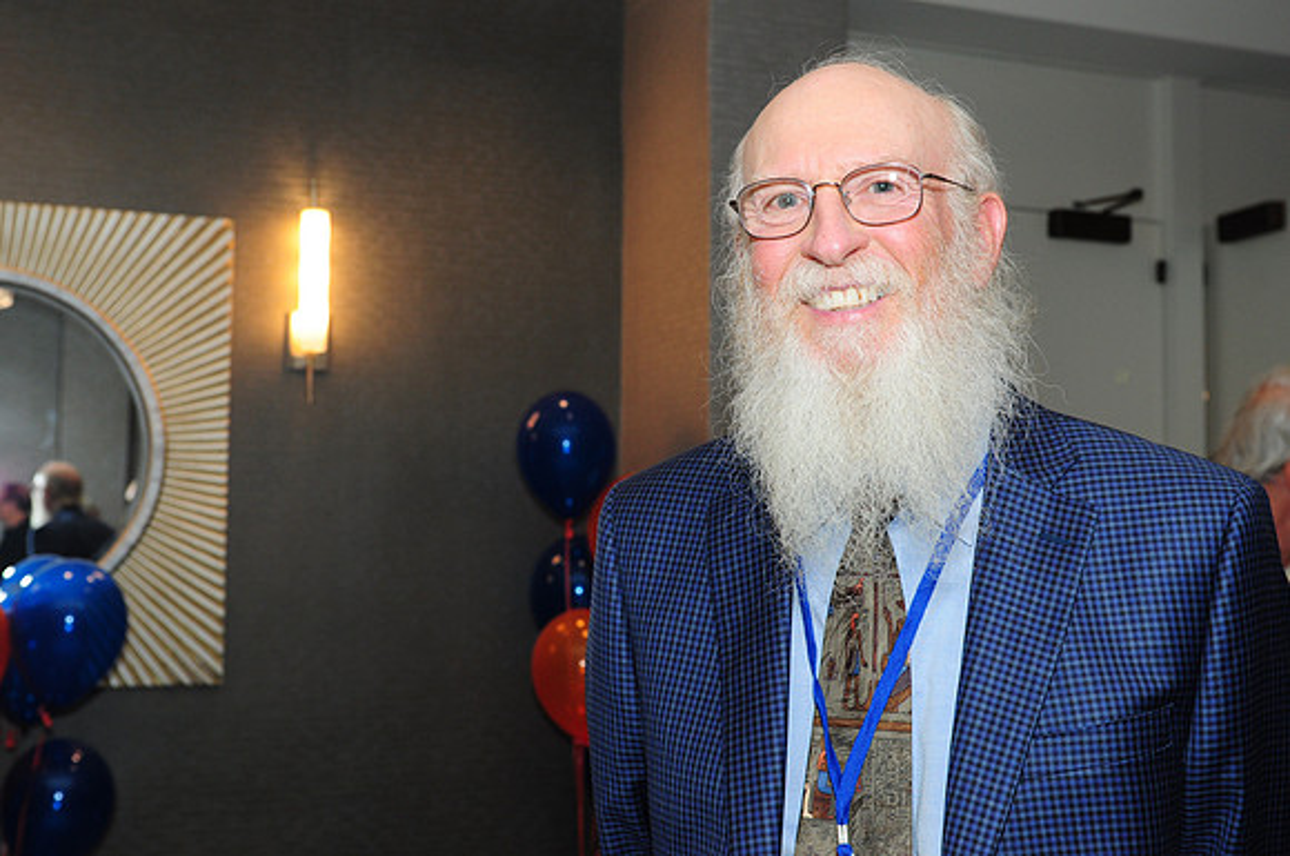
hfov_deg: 41.2
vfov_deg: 28.0
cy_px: 428
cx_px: 645
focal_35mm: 48
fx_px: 1718
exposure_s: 1/60
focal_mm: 32
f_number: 5
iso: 500
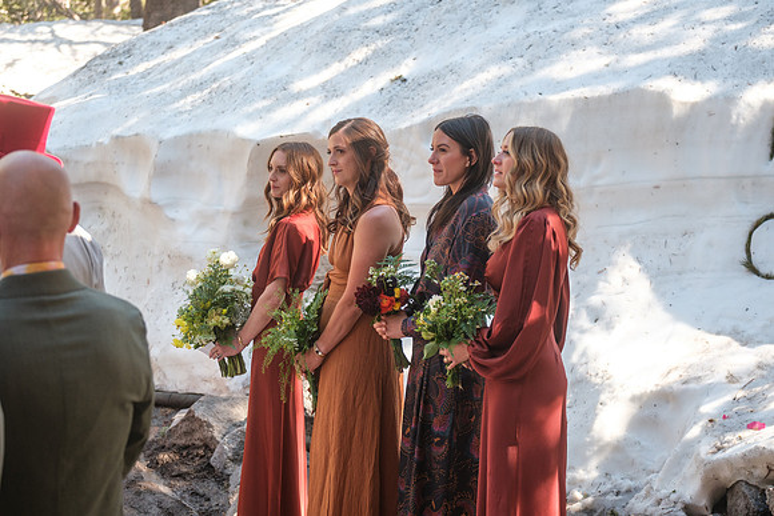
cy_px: 258
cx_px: 387
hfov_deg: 27.0
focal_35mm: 75
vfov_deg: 18.2
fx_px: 1613
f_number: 3.2
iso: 400
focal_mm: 50
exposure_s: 1/320
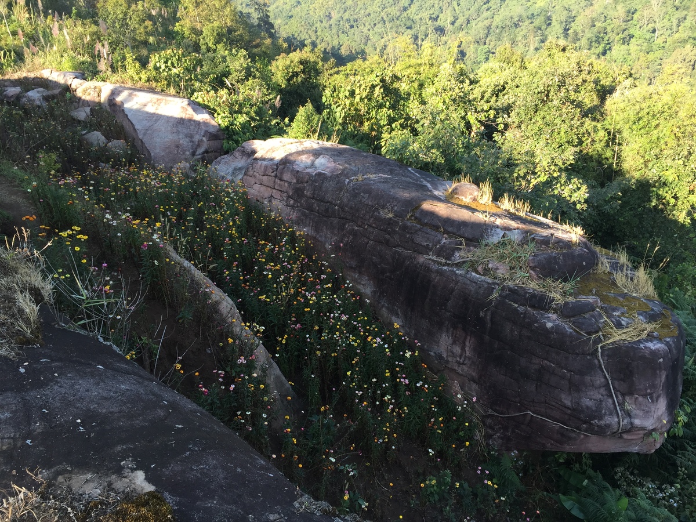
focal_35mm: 29
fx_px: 583
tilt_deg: -32.6
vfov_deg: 48.2
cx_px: 348
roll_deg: +1.6
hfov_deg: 61.7
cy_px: 261
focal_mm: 4.15
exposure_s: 1/255
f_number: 2.2
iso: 32
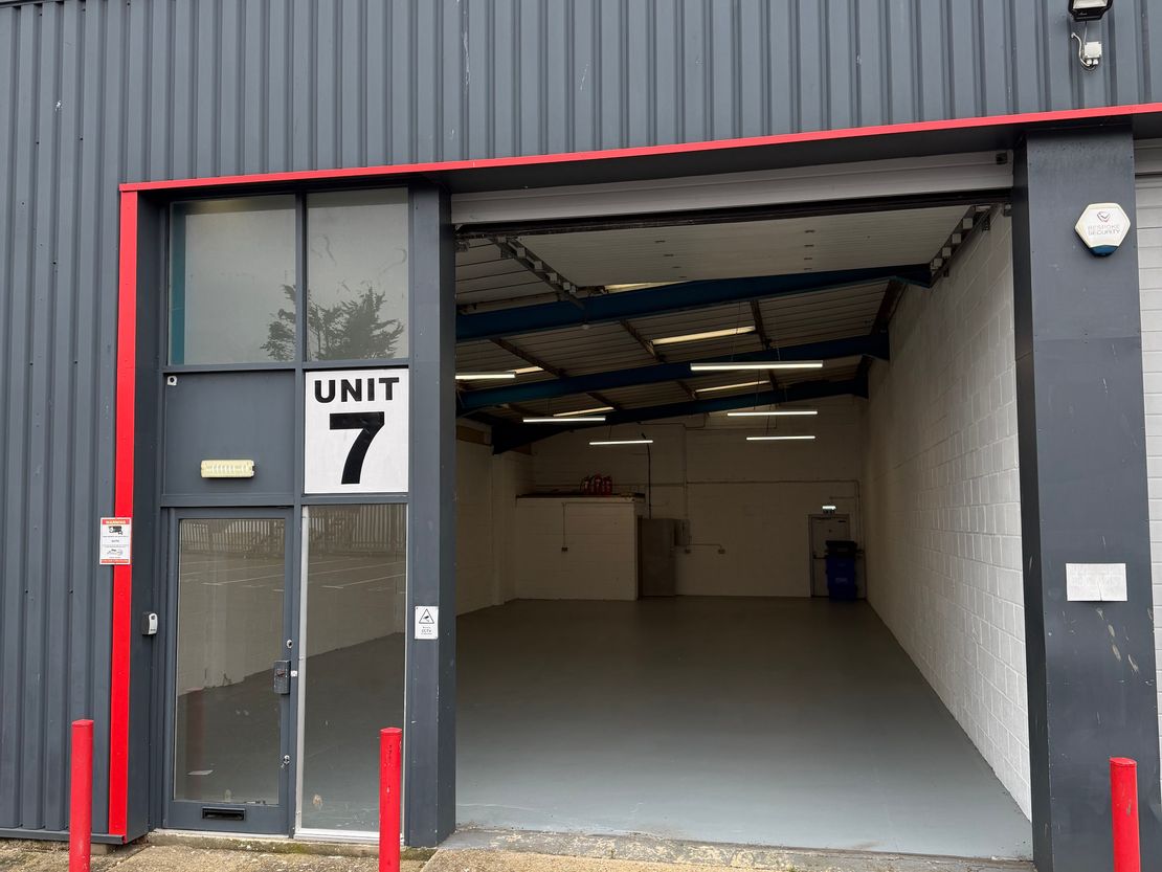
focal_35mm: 24
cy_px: 436
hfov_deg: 71.6
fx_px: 806
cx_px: 581
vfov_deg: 56.8
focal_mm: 6.76
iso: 100
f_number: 1.78
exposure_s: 1/571
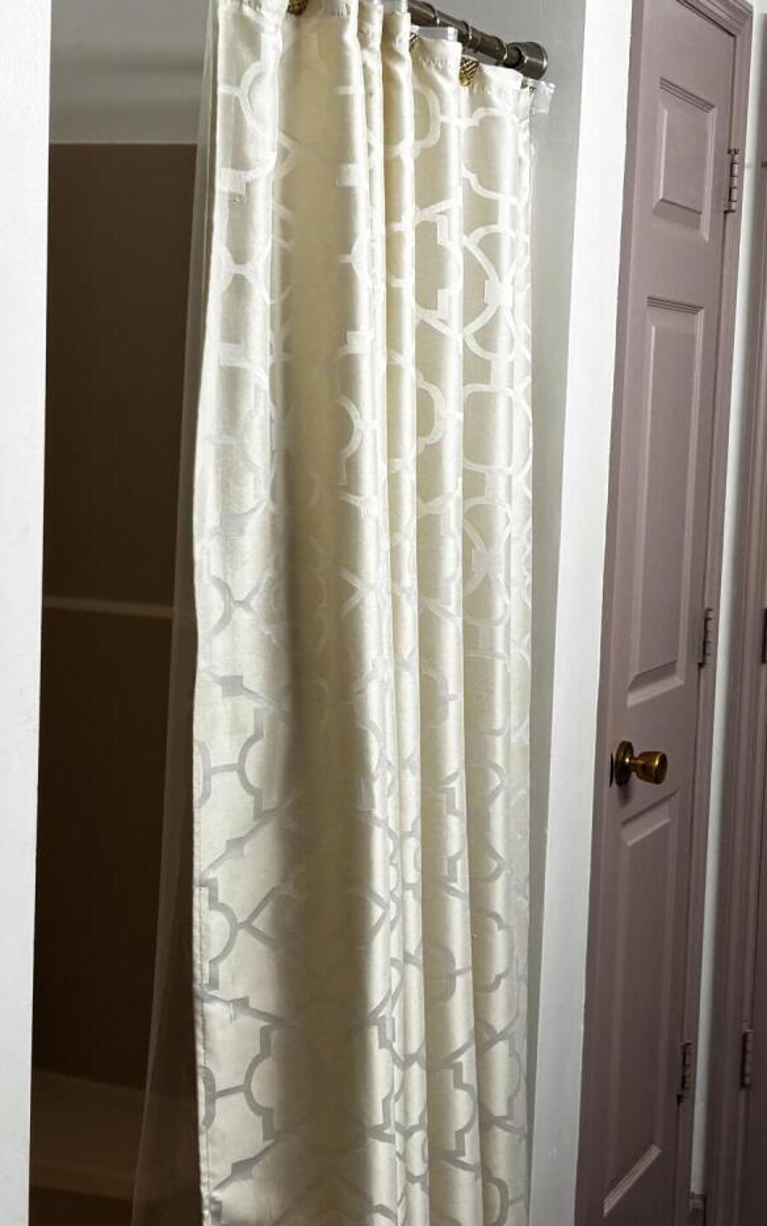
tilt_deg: -5.9
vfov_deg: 34.5
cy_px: 609
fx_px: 1973
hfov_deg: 21.9
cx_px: 493
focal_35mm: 59
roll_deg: -2.5
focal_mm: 5.96
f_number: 1.6
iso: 100
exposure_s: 1/60
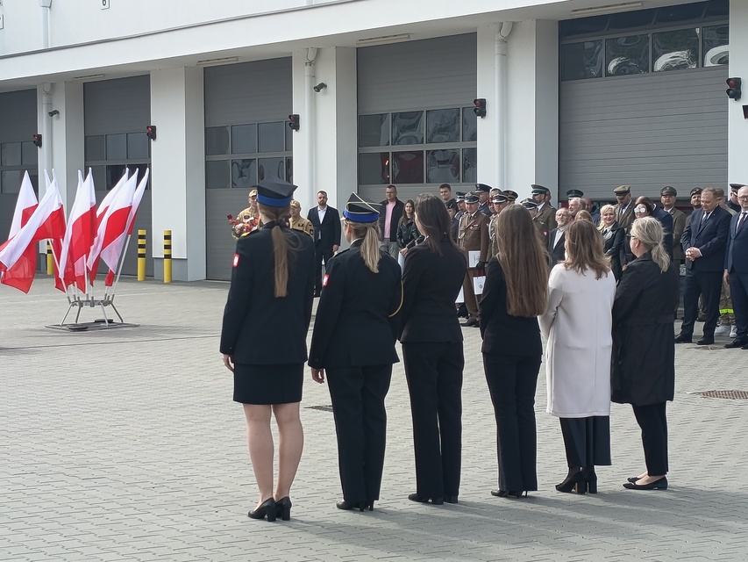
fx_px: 1794
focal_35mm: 83
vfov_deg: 17.8
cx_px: 374
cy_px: 281
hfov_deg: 23.6
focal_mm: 5.27
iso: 50
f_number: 1.7
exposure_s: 1/275
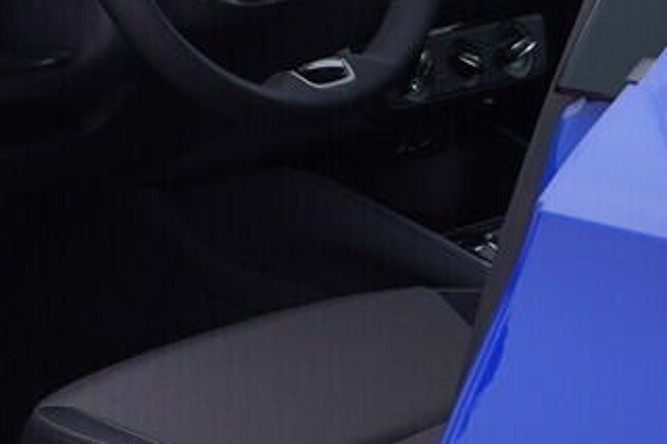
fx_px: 3000
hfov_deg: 11.9
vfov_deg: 8.5
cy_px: 108
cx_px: -459
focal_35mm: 162
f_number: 3.5
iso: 125
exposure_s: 1/60
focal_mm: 24
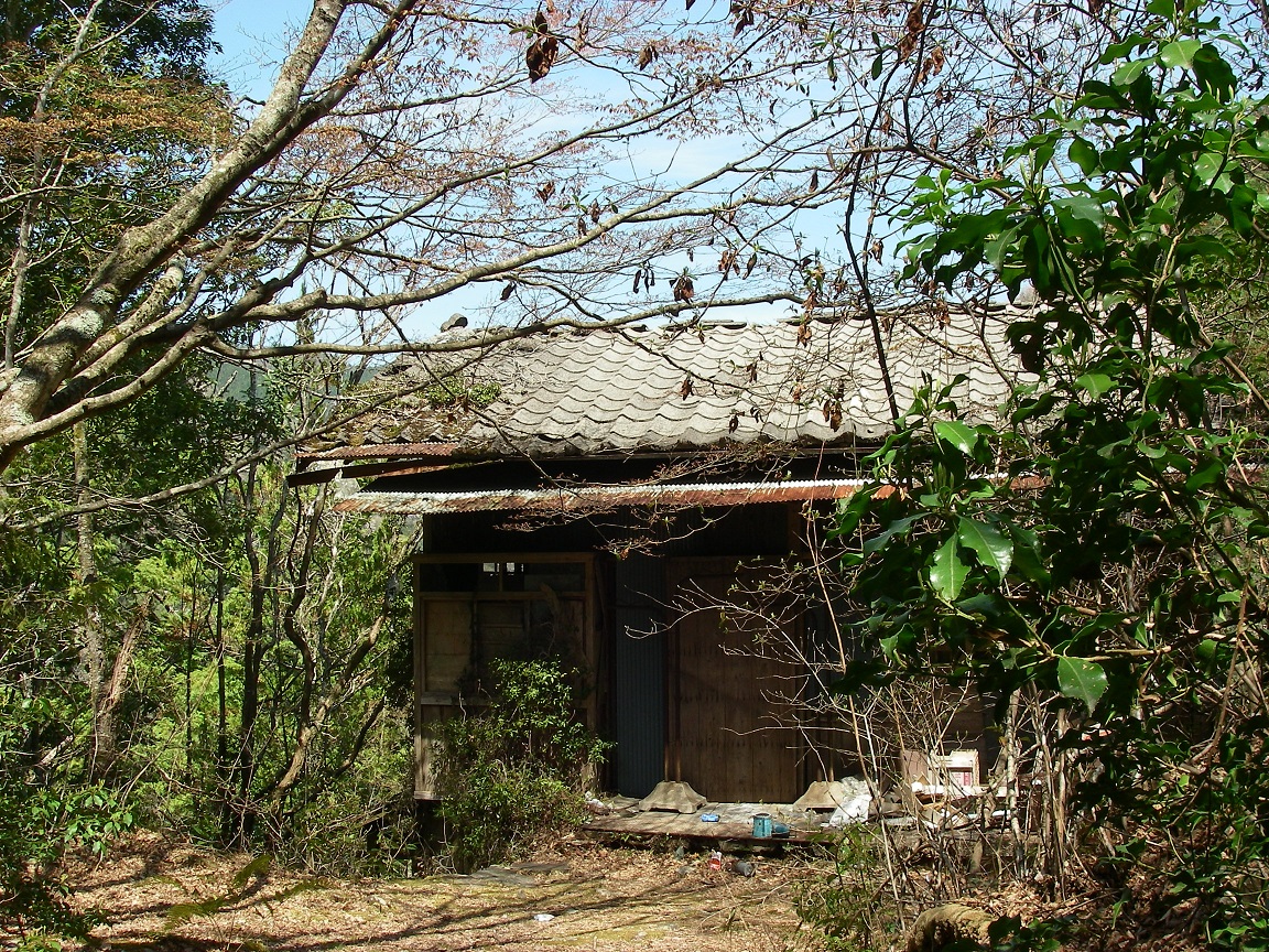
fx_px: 1393
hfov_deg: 49.0
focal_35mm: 38
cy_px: 476
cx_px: 634
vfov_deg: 37.7
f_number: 6.6
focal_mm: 6.3
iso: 64
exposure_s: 1/80
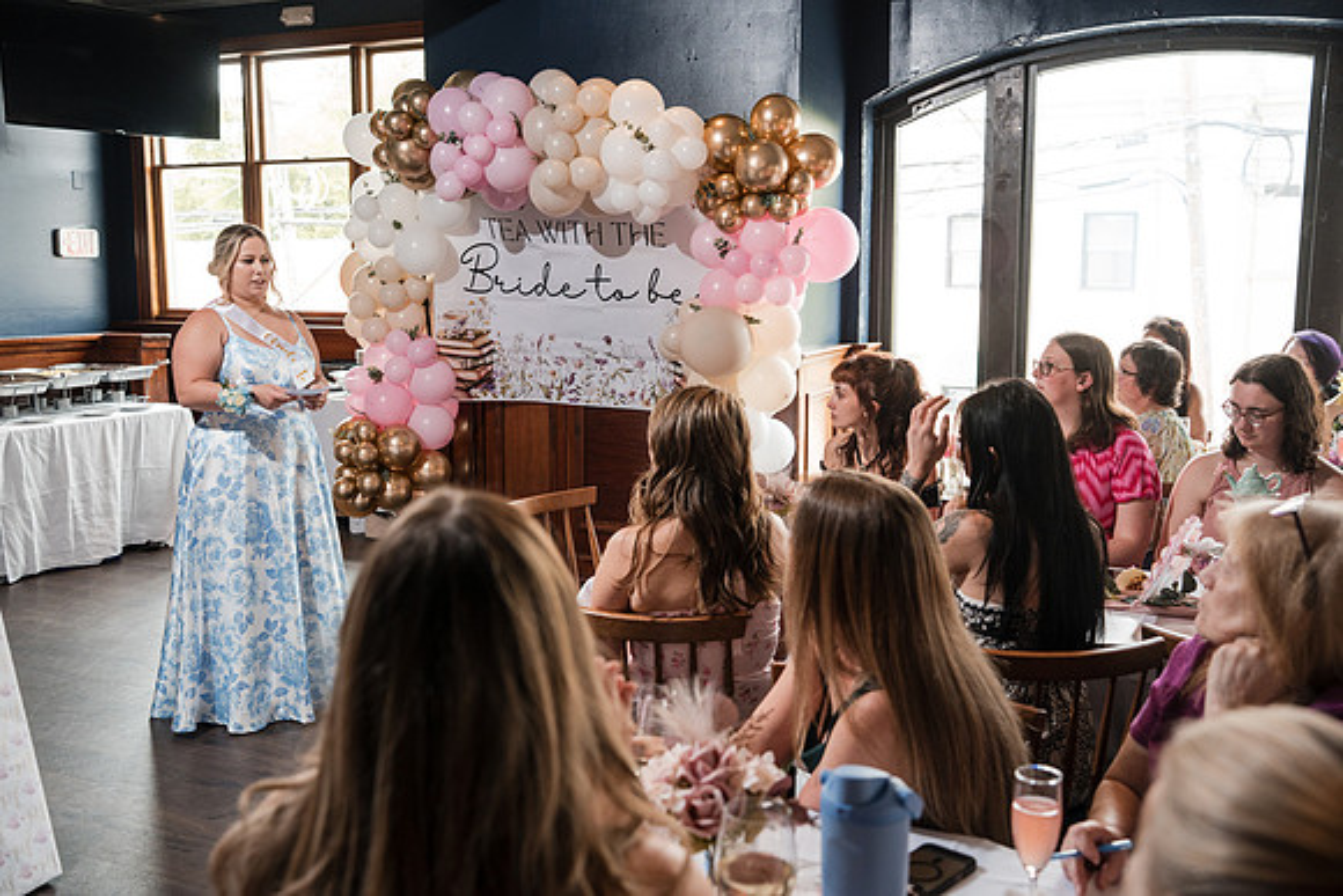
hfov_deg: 54.4
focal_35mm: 35
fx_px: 1306
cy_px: 448
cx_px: 672
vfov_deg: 37.9
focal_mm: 35
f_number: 4
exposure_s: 1/250
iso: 1000
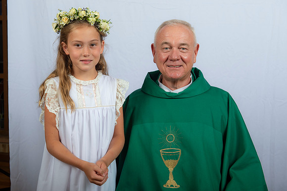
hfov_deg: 35.7
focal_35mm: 56
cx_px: 144
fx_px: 446
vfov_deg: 24.2
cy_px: 96
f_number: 8
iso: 320
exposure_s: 1/200
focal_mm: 56
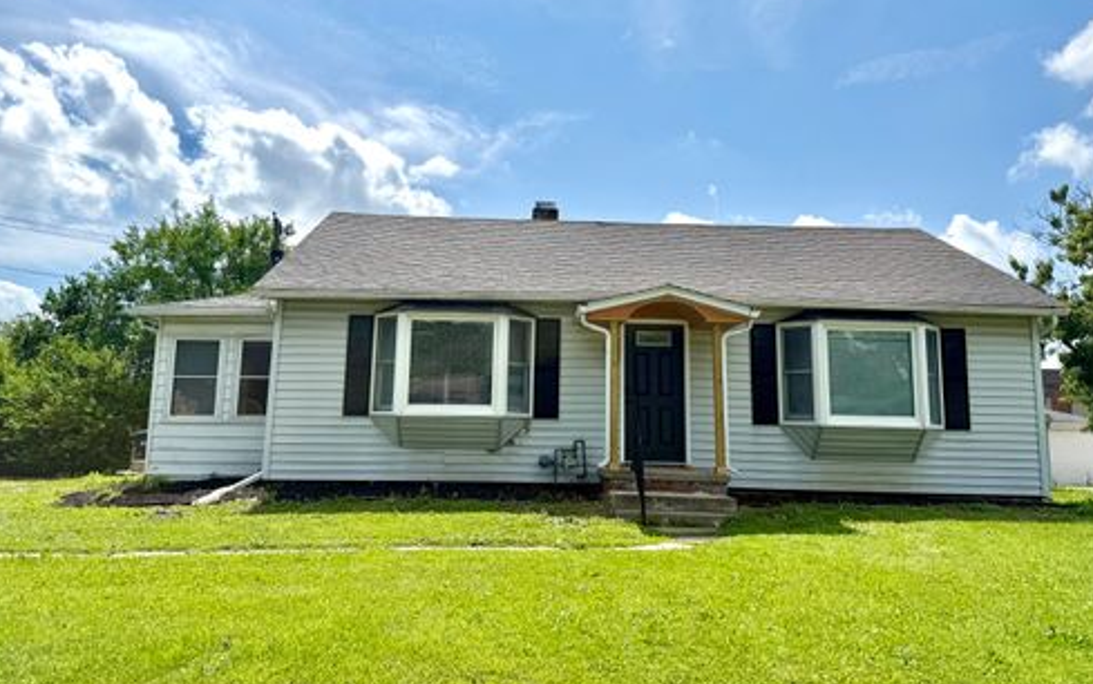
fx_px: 775
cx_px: 539
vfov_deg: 47.6
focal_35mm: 26
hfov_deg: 70.4
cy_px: 312
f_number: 1.78
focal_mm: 6.76
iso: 80
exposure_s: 1/10309
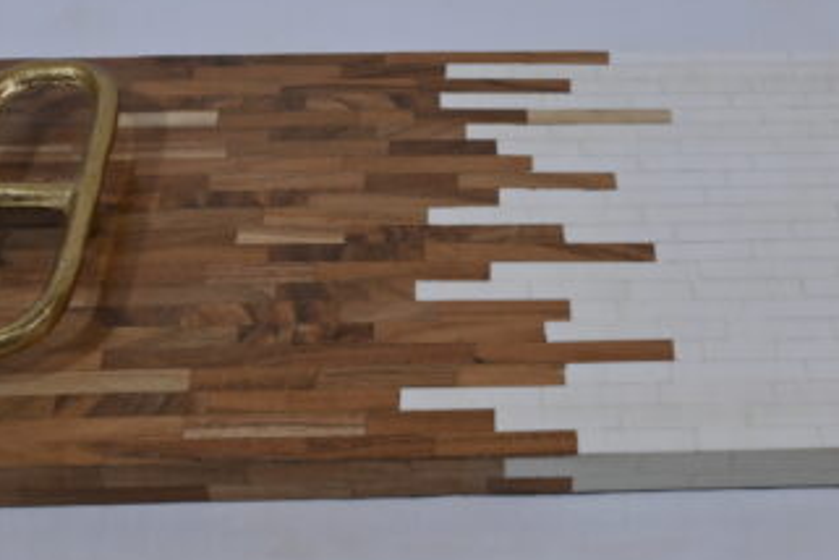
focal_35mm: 56
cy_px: 300
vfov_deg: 24.2
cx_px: 525
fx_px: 1305
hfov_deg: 35.4
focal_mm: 30
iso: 500
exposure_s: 1/125
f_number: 9
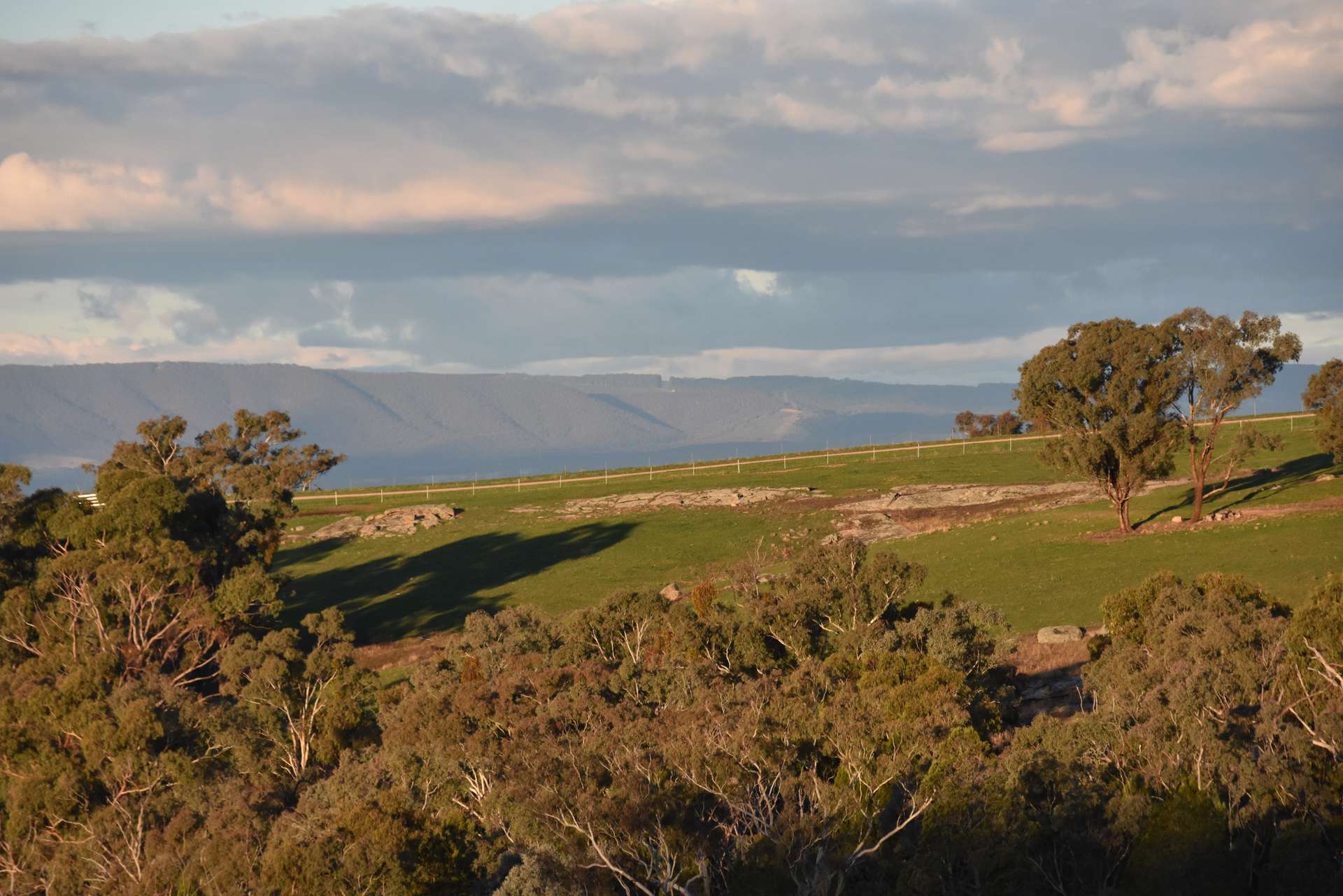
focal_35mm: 232
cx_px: 672
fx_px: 8673
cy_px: 448
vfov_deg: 5.9
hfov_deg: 8.9
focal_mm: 155
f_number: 5.6
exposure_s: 1/1600
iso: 800
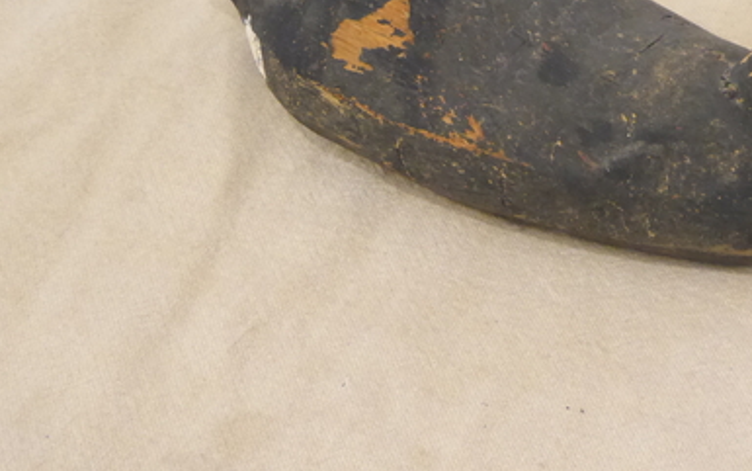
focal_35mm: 114
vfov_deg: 11.5
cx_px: 563
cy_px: 107
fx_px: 2337
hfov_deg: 18.2
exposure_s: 1/20
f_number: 4.4
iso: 800
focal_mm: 11.7
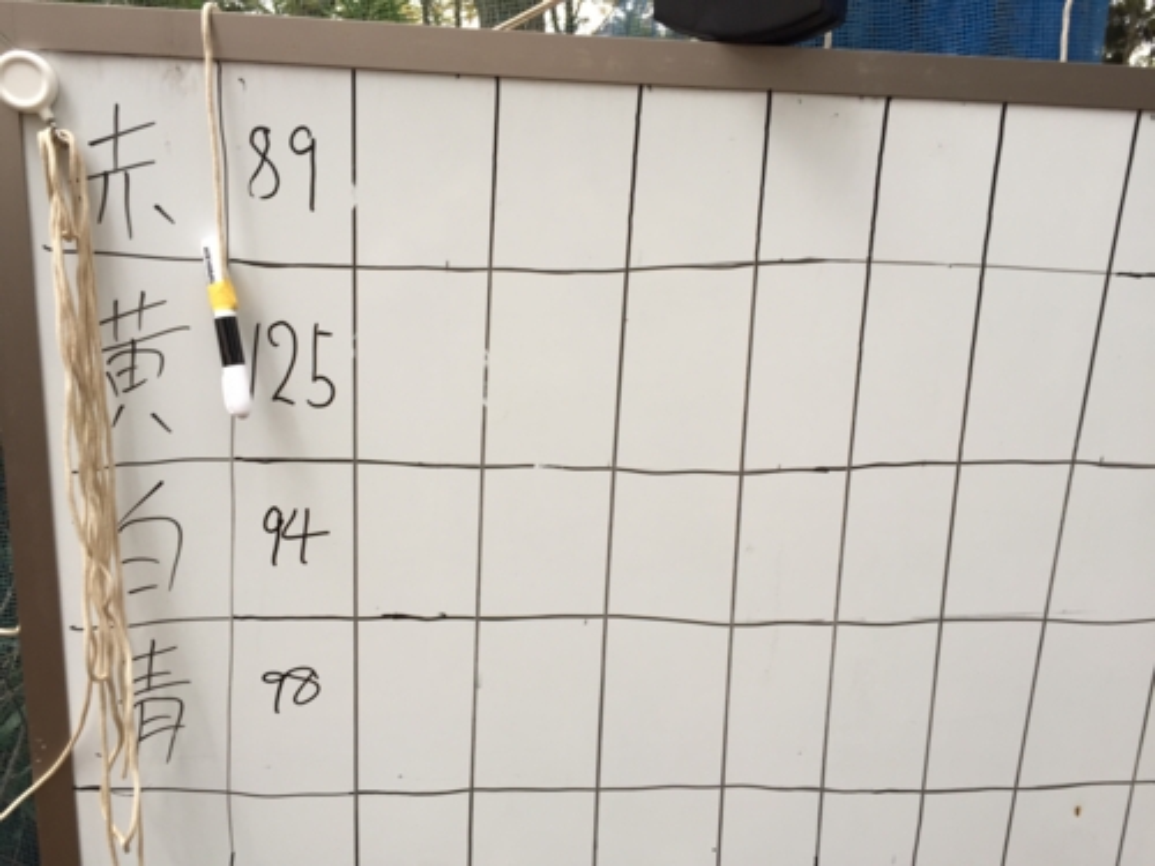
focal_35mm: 29
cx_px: 578
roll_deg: +0.0
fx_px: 968
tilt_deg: -9.6
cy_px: 433
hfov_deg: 61.7
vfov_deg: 48.2
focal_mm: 4.15
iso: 40
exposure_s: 1/60
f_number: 2.2
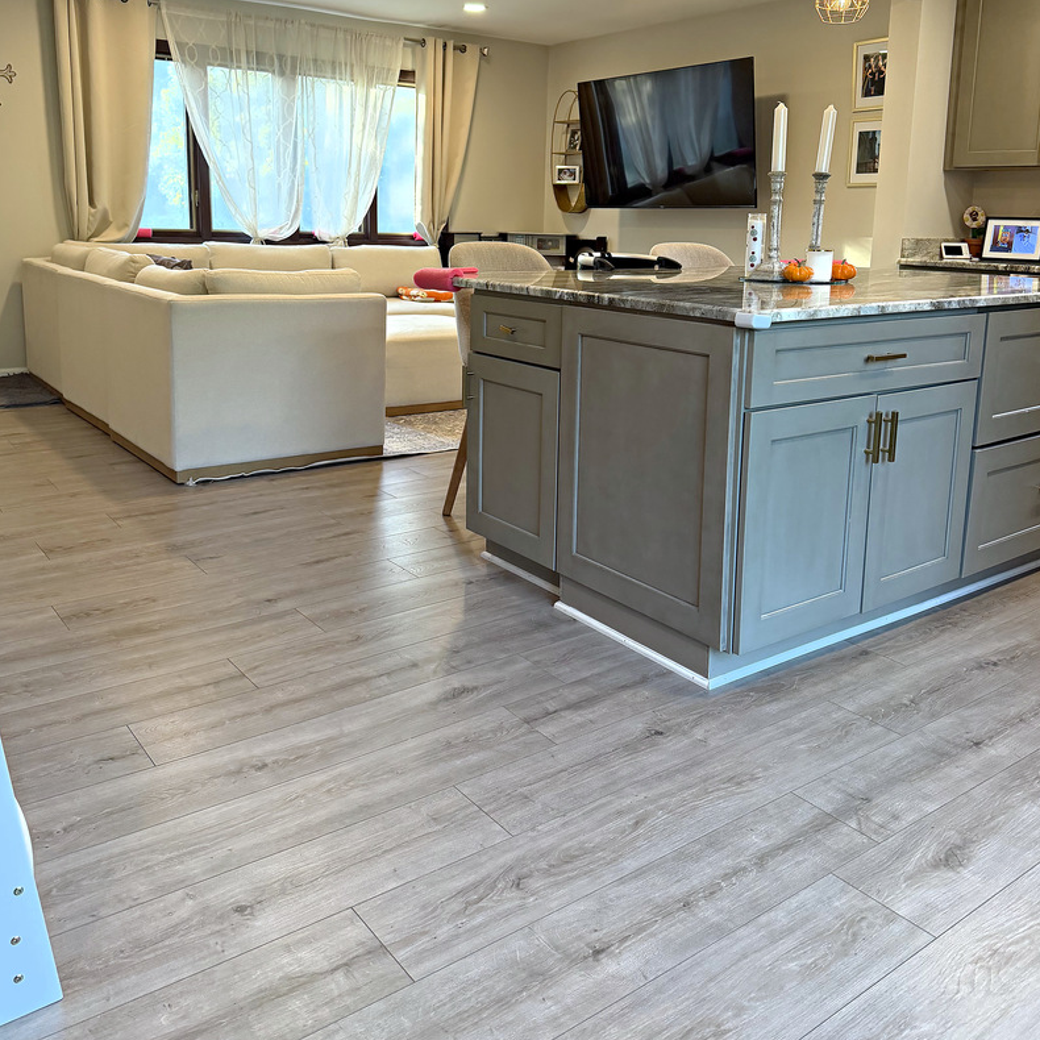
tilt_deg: -10.3
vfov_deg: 54.8
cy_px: 373
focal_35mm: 29
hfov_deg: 55.6
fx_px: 986
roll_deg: -1.5
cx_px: 521
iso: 200
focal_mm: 6.76
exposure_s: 1/134
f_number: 1.78
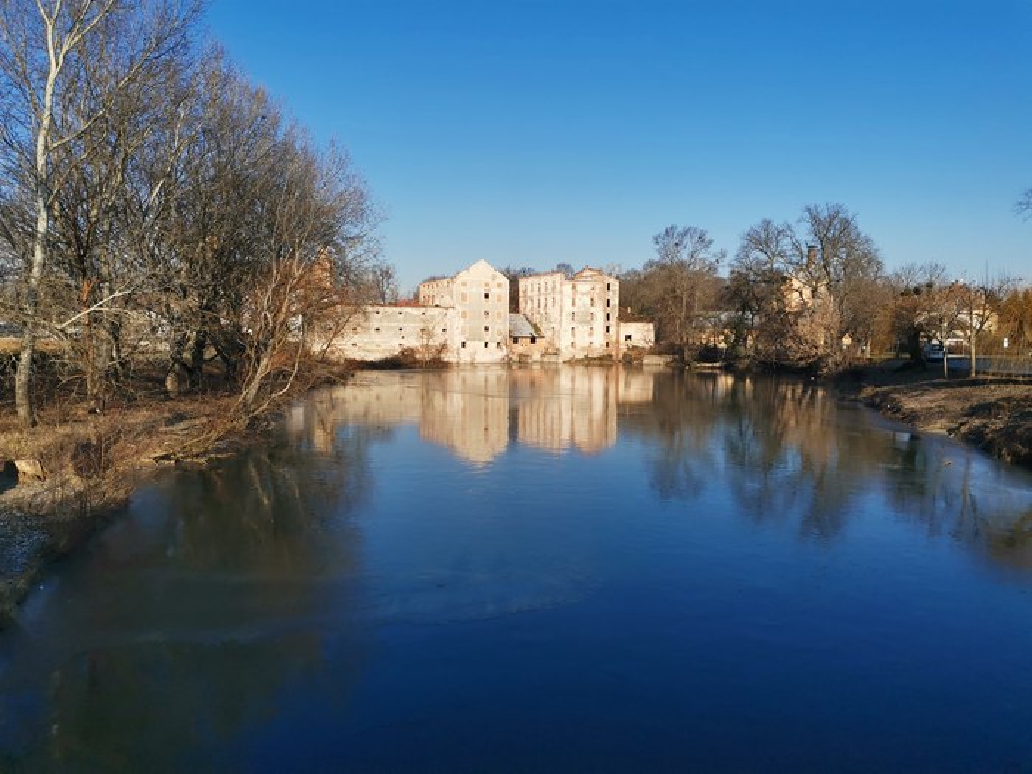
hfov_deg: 67.3
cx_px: 516
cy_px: 387
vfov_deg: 53.1
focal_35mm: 26
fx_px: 775
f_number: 1.8
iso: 50
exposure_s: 1/1383
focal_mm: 4.75
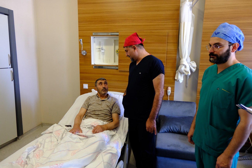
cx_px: 126
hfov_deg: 73.8
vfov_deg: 53.1
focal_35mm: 24
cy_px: 84
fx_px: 168
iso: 2000
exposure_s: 1/100
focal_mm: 16
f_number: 4
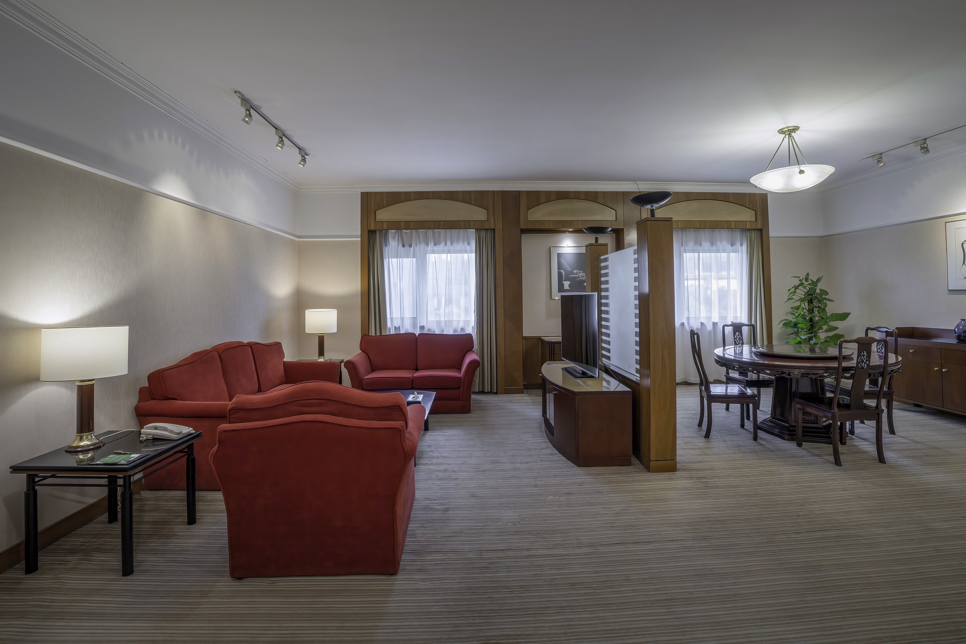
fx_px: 402
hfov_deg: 100.4
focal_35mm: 15
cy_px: 322
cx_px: 483
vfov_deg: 77.3
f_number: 8
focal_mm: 10
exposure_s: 1/2.5
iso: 125
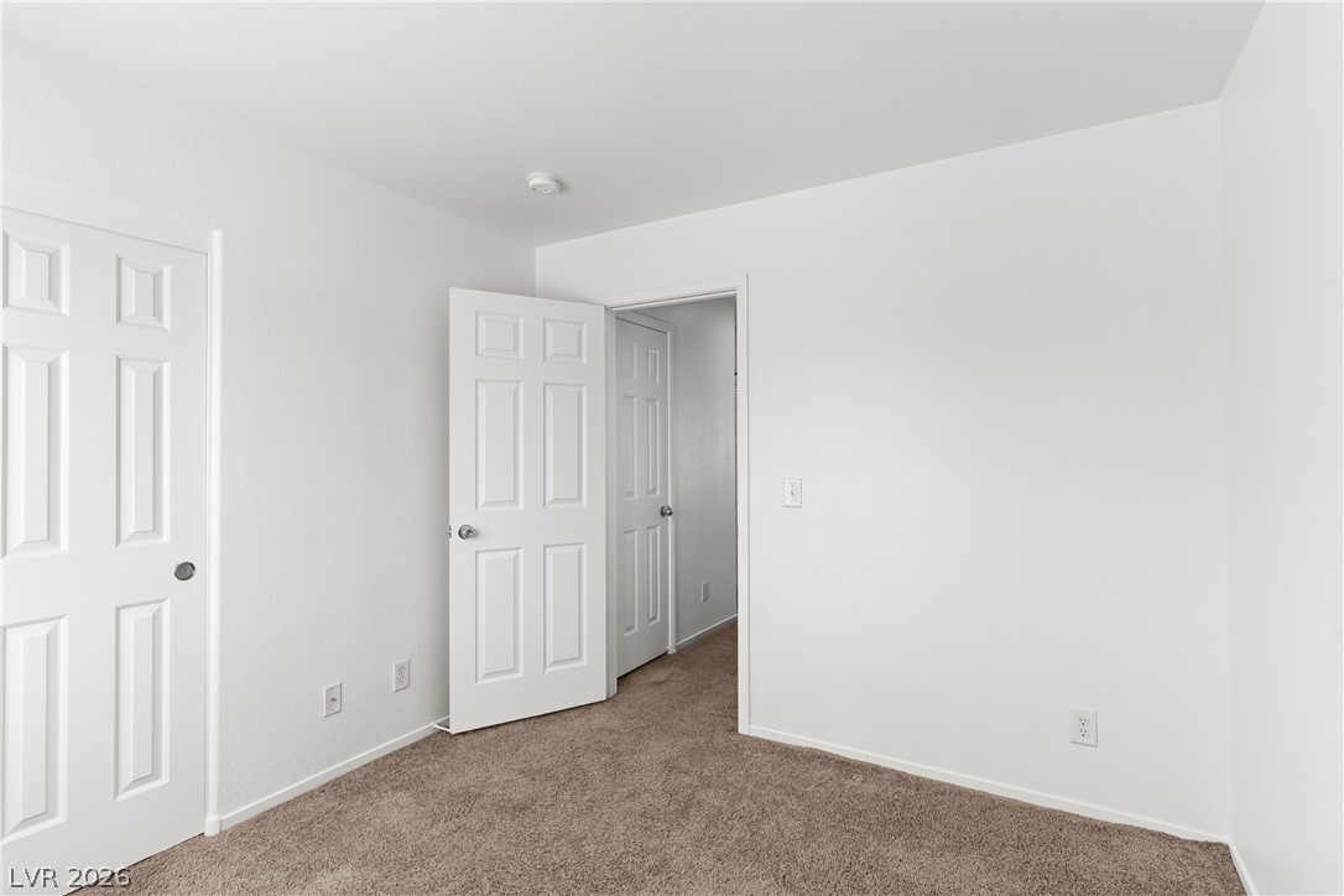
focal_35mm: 17
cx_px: 672
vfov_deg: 70.4
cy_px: 448
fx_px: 635
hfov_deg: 93.3
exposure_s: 1/50
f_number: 8
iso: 320
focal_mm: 17
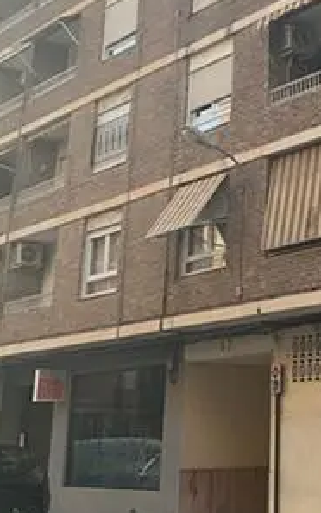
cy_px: 12
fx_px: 1020
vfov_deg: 26.8
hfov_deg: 17.4
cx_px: 327
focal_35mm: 73
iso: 16
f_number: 1.8
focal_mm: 3
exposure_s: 1/240
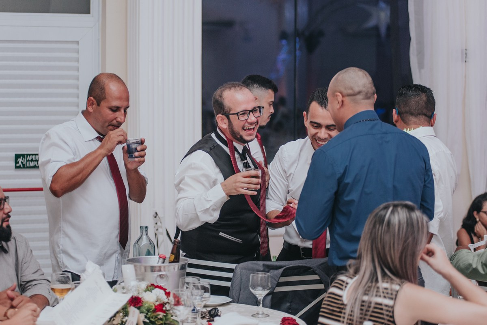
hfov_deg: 25.4
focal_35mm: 80
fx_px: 1083
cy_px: 162
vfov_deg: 17.1
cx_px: 244
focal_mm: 80
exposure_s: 1/125
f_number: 2.8
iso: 1600
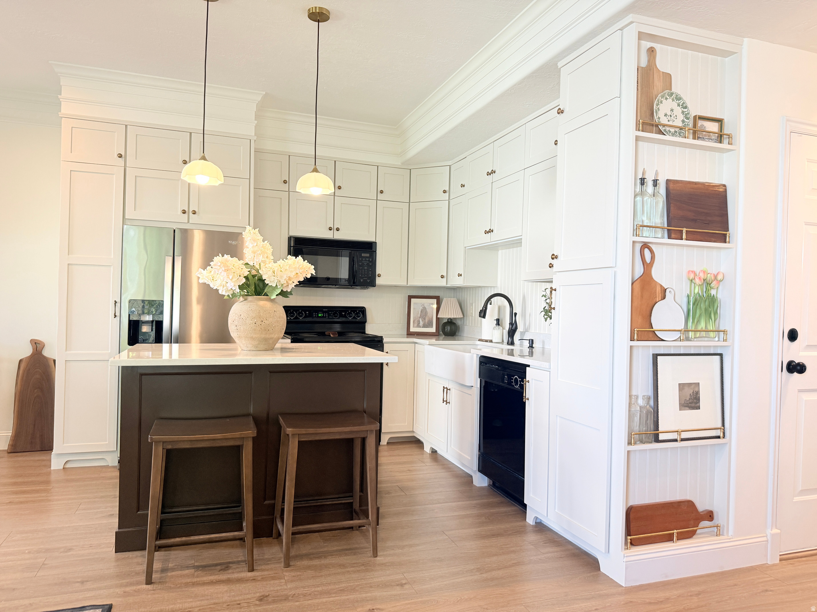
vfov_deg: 56.8
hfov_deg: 71.6
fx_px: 566
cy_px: 306
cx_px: 408
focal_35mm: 24
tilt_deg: +0.1
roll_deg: -1.8
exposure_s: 1/120
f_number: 1.78
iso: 160
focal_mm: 6.76
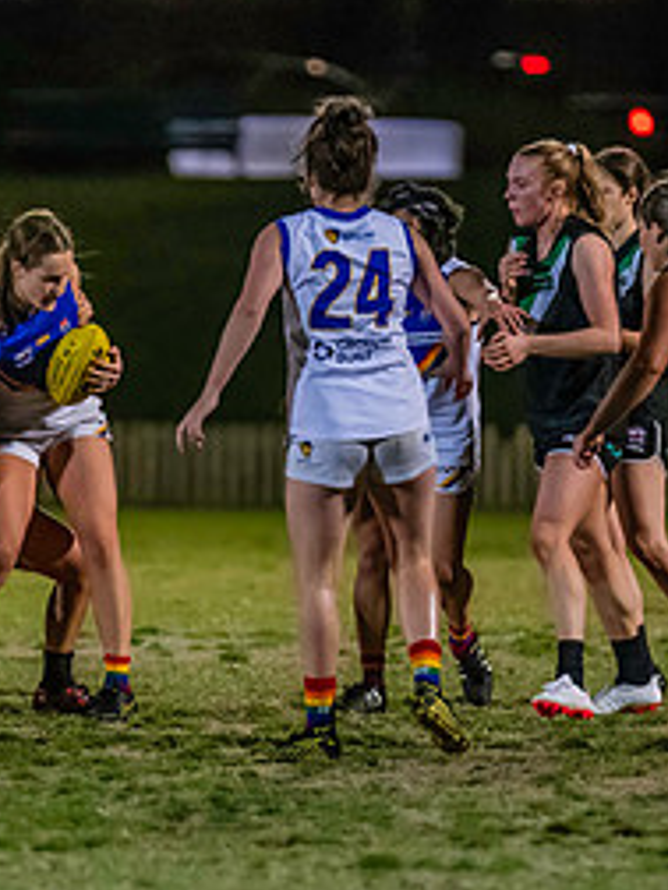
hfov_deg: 2.2
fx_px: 17419
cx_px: 193
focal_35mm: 677
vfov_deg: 2.9
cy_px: 653
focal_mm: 240
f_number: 2.8
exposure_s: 1/1000
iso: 10000
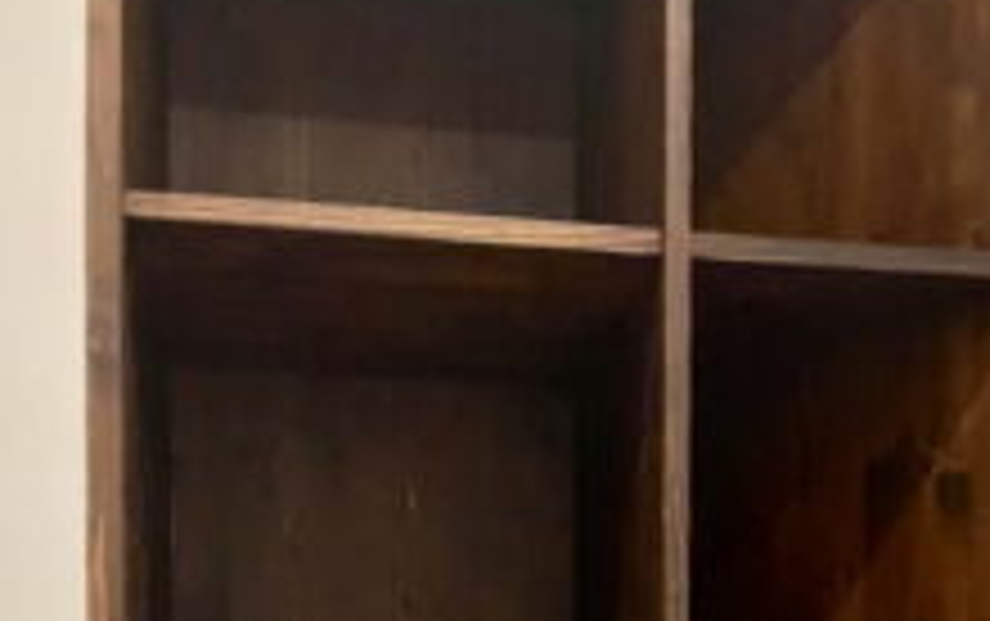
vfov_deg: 18.4
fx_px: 1620
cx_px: 662
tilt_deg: -7.1
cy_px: 1012
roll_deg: -1.7
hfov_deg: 33.7
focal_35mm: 60
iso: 500
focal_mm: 4.2
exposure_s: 1/57
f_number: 1.6
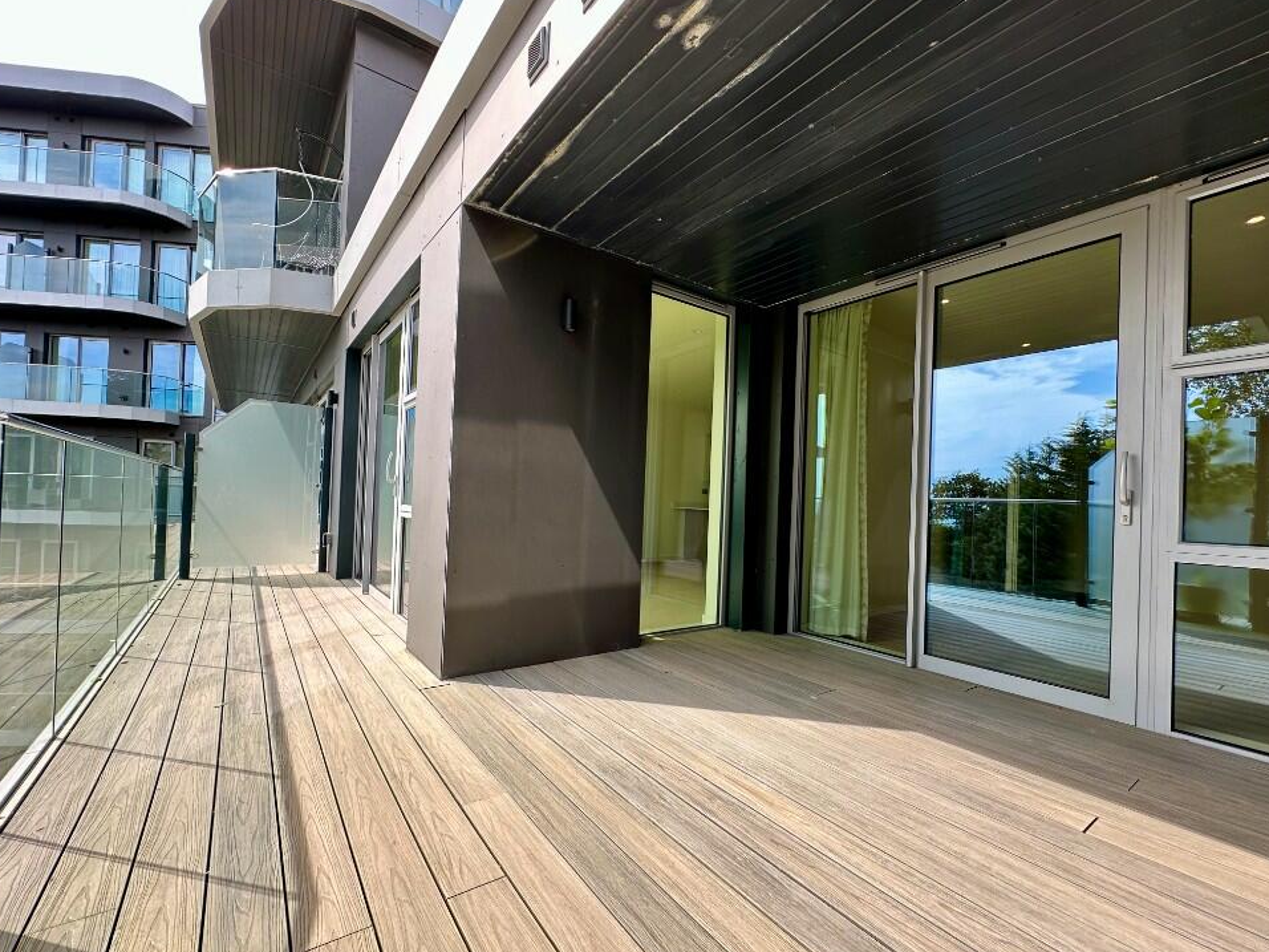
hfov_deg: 98.2
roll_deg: -2.3
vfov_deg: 81.7
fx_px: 550
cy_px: 494
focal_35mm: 15
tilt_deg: +0.7
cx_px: 638
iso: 40
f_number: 2.2
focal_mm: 2.22
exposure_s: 1/202
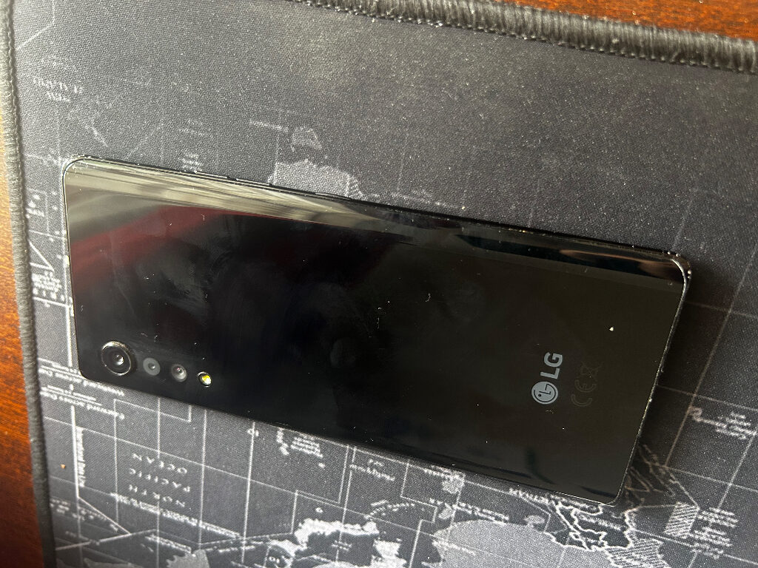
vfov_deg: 53.1
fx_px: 569
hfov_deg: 67.3
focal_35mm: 26
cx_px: 379
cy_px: 284
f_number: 1.5
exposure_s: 1/60
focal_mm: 5.7
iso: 320
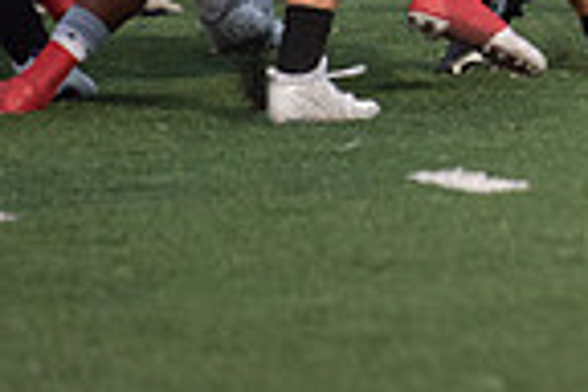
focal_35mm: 806
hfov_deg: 2.6
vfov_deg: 1.7
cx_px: 911
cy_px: -316
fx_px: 13164
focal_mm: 200
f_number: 2.8
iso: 2500
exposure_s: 1/1000
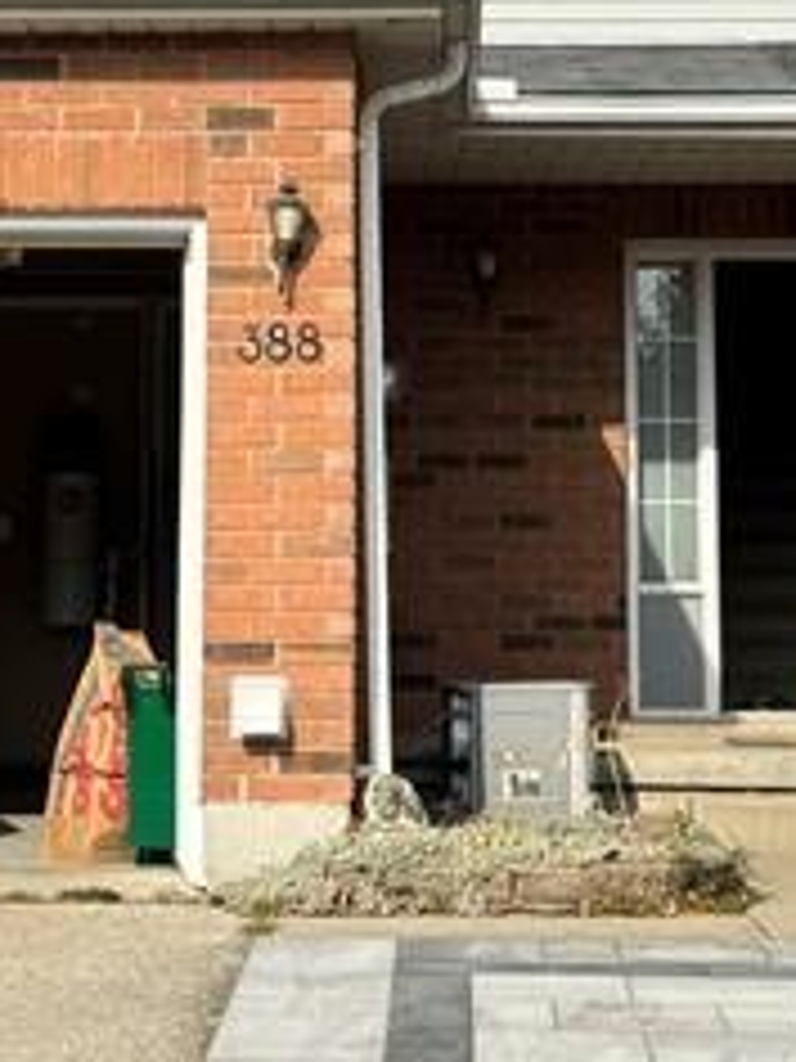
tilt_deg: +8.3
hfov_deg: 14.2
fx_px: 3189
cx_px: 279
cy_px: 198
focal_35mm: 104
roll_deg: +0.0
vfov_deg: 18.7
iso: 80
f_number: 1.78
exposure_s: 1/3096
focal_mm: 6.76
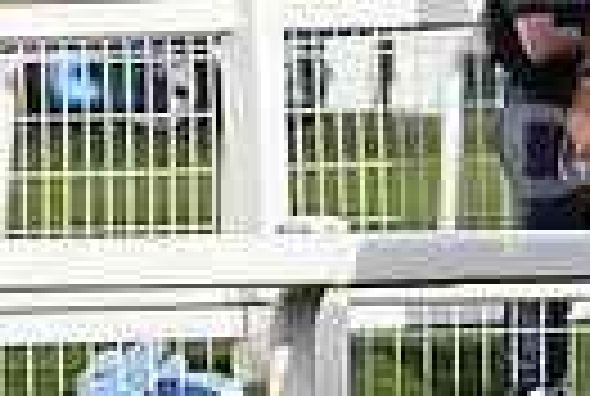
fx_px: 14521
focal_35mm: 884
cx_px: 1085
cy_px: -29
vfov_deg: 1.6
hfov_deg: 2.3
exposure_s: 1/3200
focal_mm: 200
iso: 800
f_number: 5.6
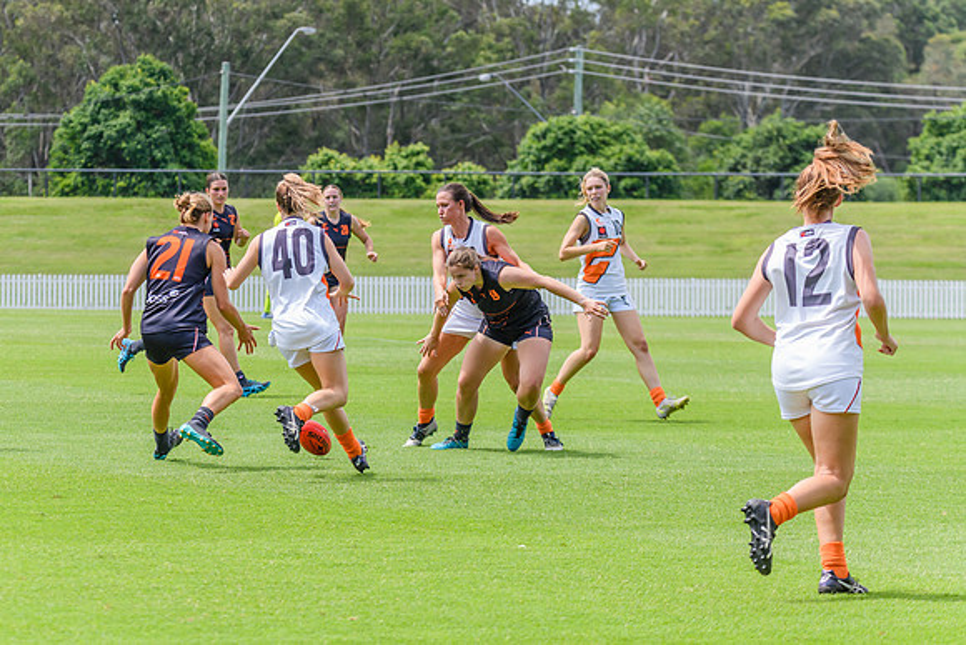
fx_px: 5147
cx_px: 357
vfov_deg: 7.2
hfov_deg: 10.7
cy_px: 246
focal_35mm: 192
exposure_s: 1/1600
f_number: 8
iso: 800
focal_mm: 150
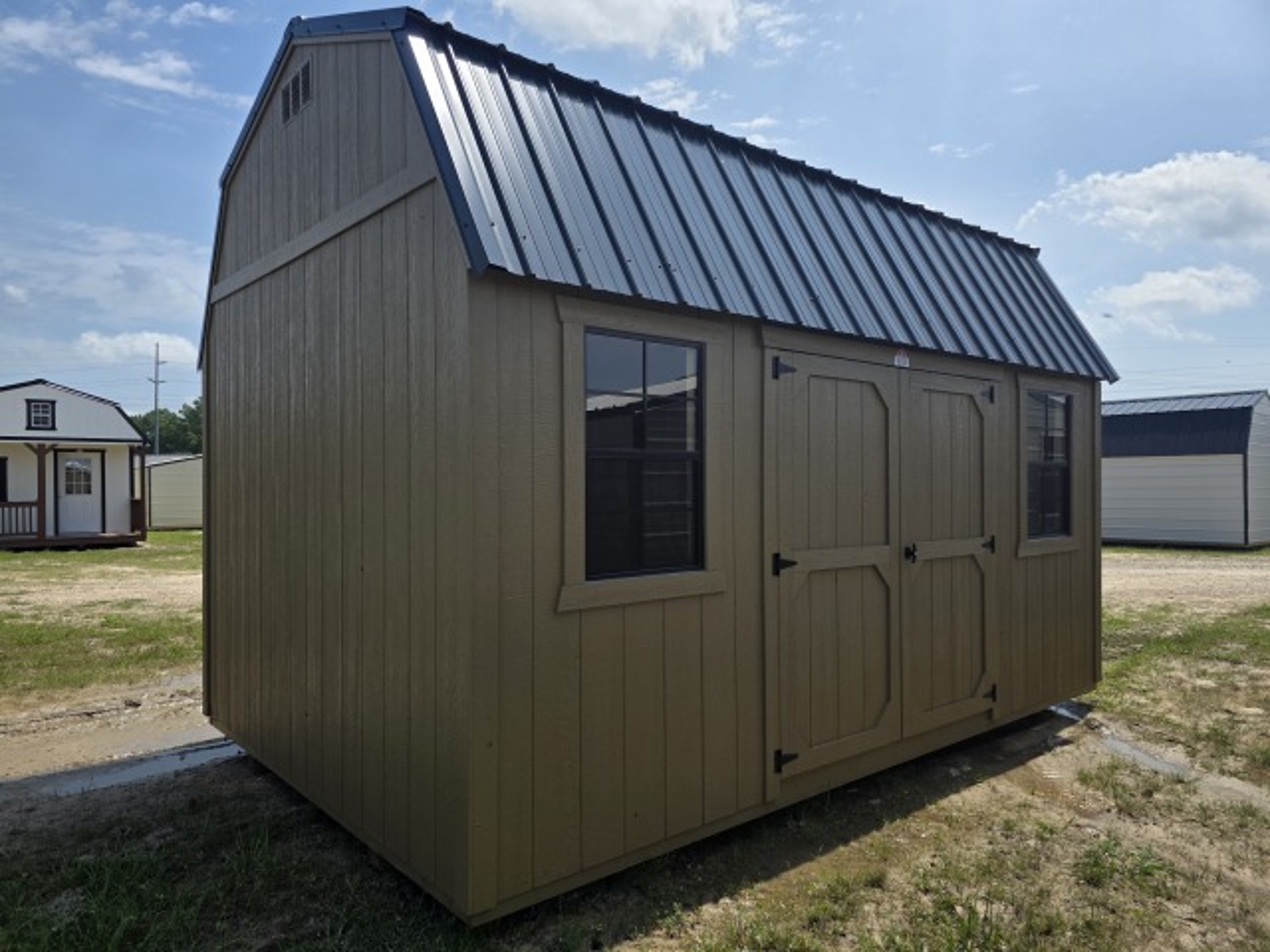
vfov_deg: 58.9
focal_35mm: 23
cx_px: 635
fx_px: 844
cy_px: 476
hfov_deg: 73.9
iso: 80
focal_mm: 6.3
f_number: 1.7
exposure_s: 1/6809
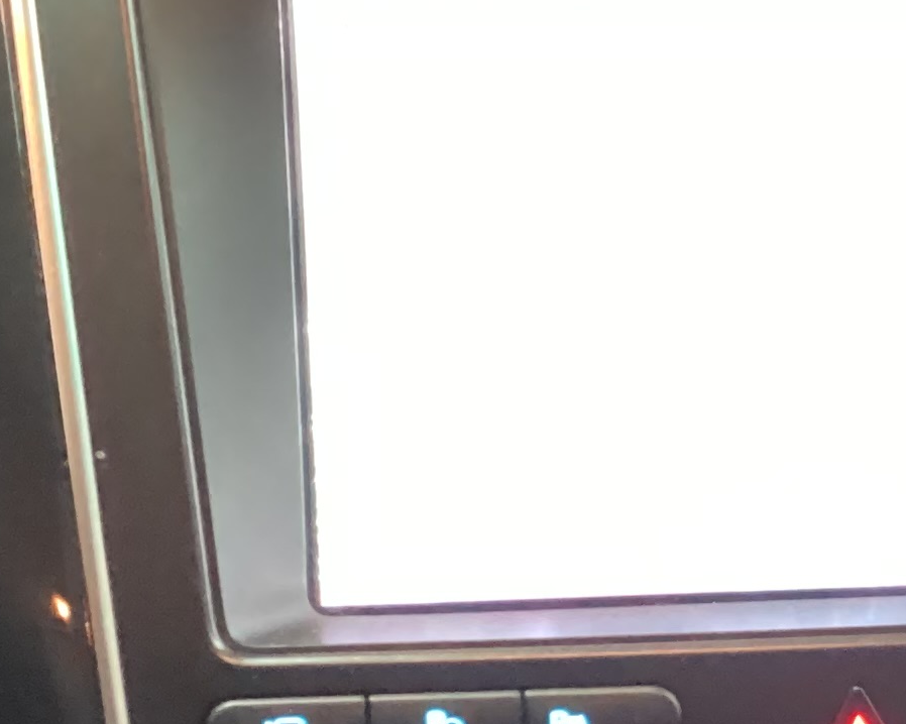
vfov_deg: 13.8
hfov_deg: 17.2
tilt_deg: -33.1
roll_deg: -3.5
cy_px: 696
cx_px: 800
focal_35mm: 110
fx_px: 2949
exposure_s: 1/17
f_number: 2.4
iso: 800
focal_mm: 3.3
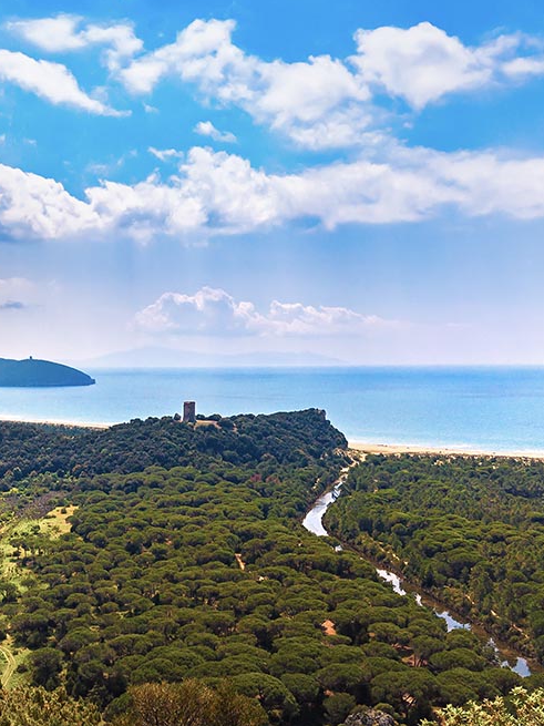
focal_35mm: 44
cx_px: 237
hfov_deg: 32.8
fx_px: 922
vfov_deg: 43.0
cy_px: 363
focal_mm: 20
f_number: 5.6
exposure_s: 1/1600
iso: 200
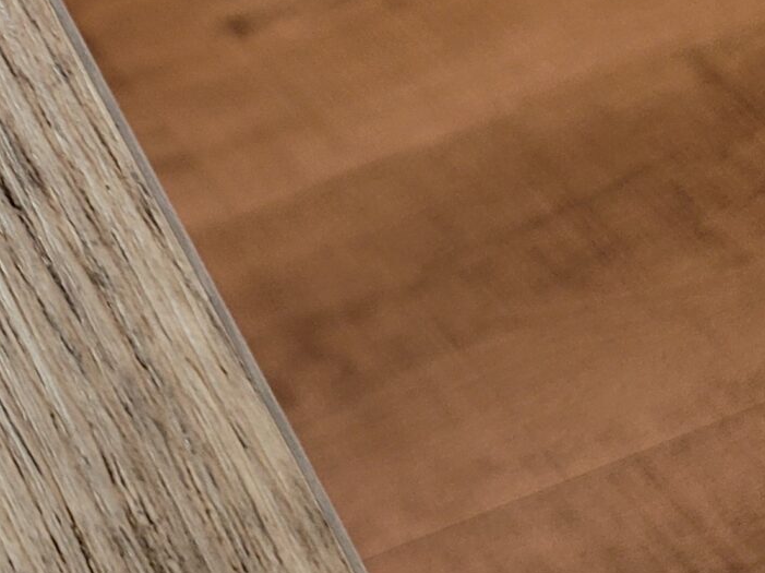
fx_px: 2098
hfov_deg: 17.5
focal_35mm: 95
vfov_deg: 14.8
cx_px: -526
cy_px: -206
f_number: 1.8
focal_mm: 5
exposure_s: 1/60
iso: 125
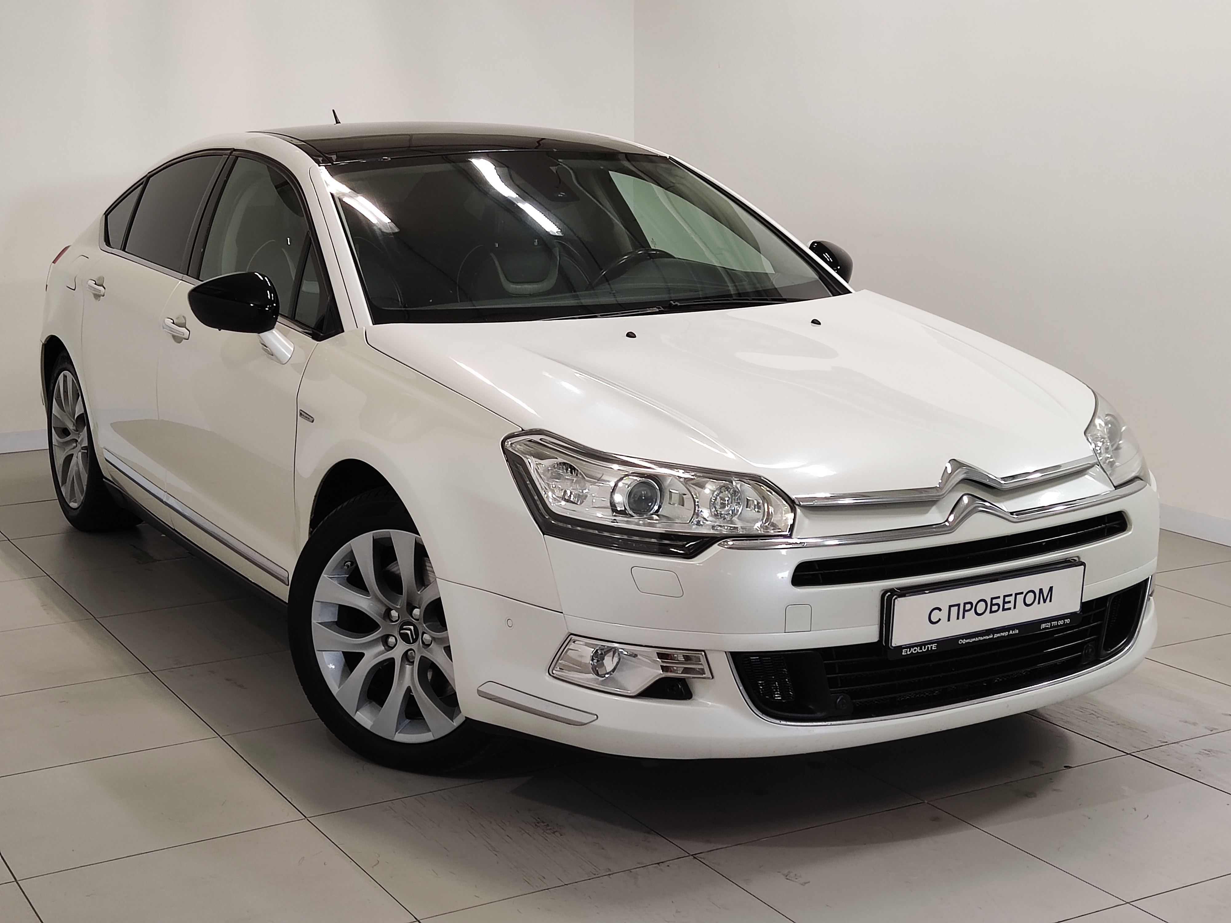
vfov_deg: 28.6
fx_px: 1814
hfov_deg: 37.5
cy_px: 462
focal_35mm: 51
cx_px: 616
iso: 120
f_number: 1.79
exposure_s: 1/50
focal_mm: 4.74
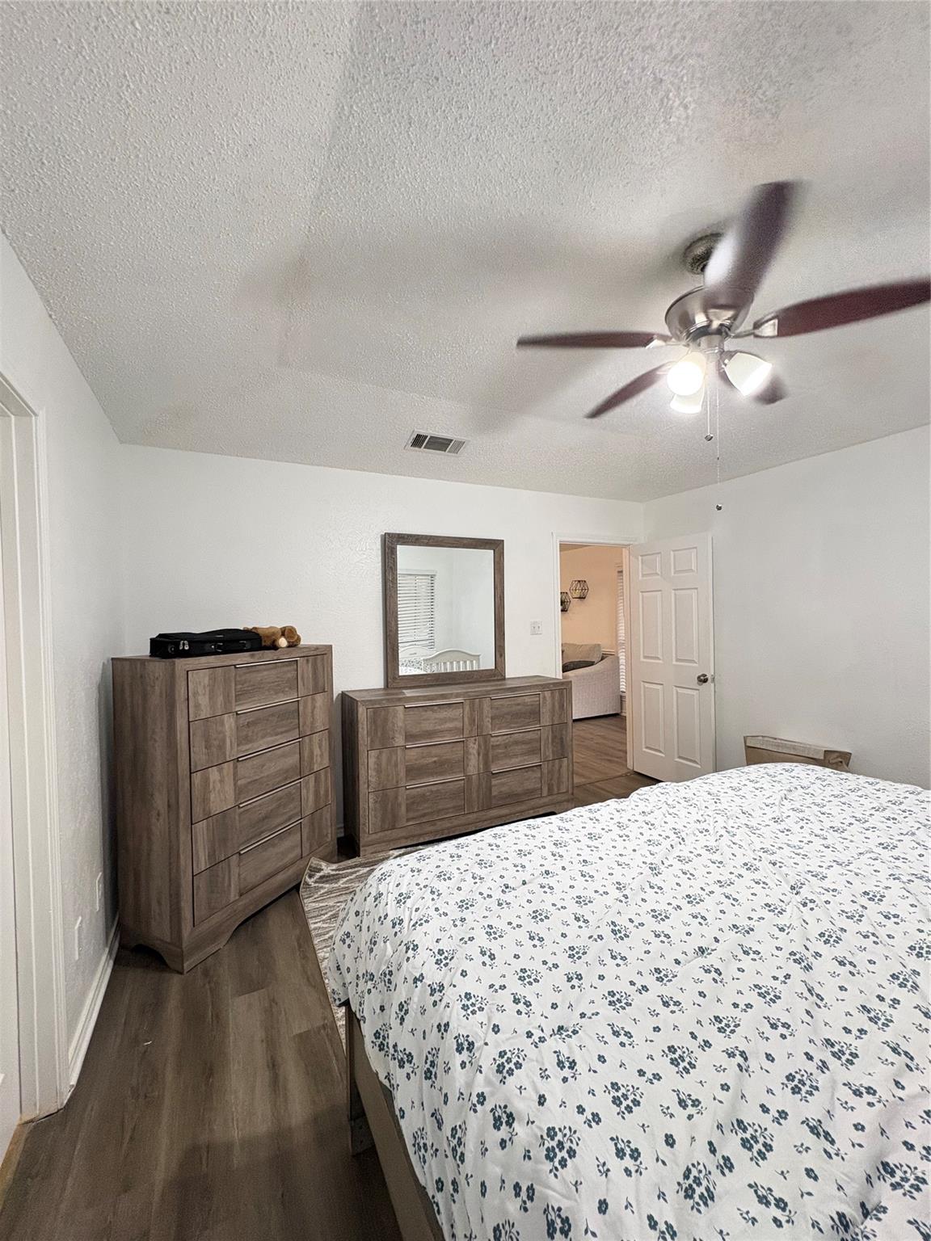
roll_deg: +1.2
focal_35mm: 14
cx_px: 466
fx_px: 502
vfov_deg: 102.1
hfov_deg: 85.7
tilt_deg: +1.8
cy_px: 620
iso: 250
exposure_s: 1/60
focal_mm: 2.22
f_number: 2.2
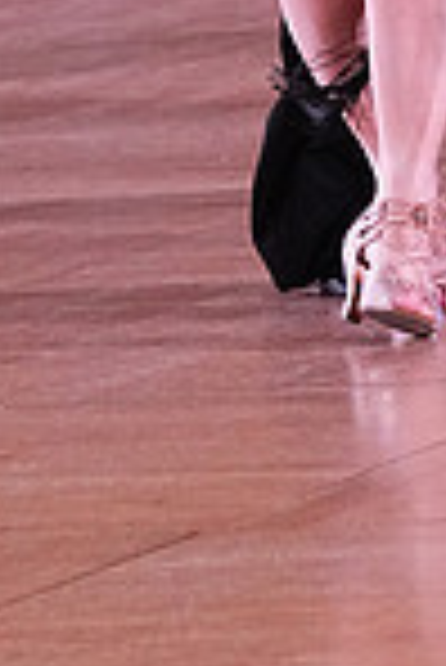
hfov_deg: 2.2
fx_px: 11383
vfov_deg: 3.3
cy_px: -513
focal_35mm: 614
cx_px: 313
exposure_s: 1/320
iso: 3200
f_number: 6.3
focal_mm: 105
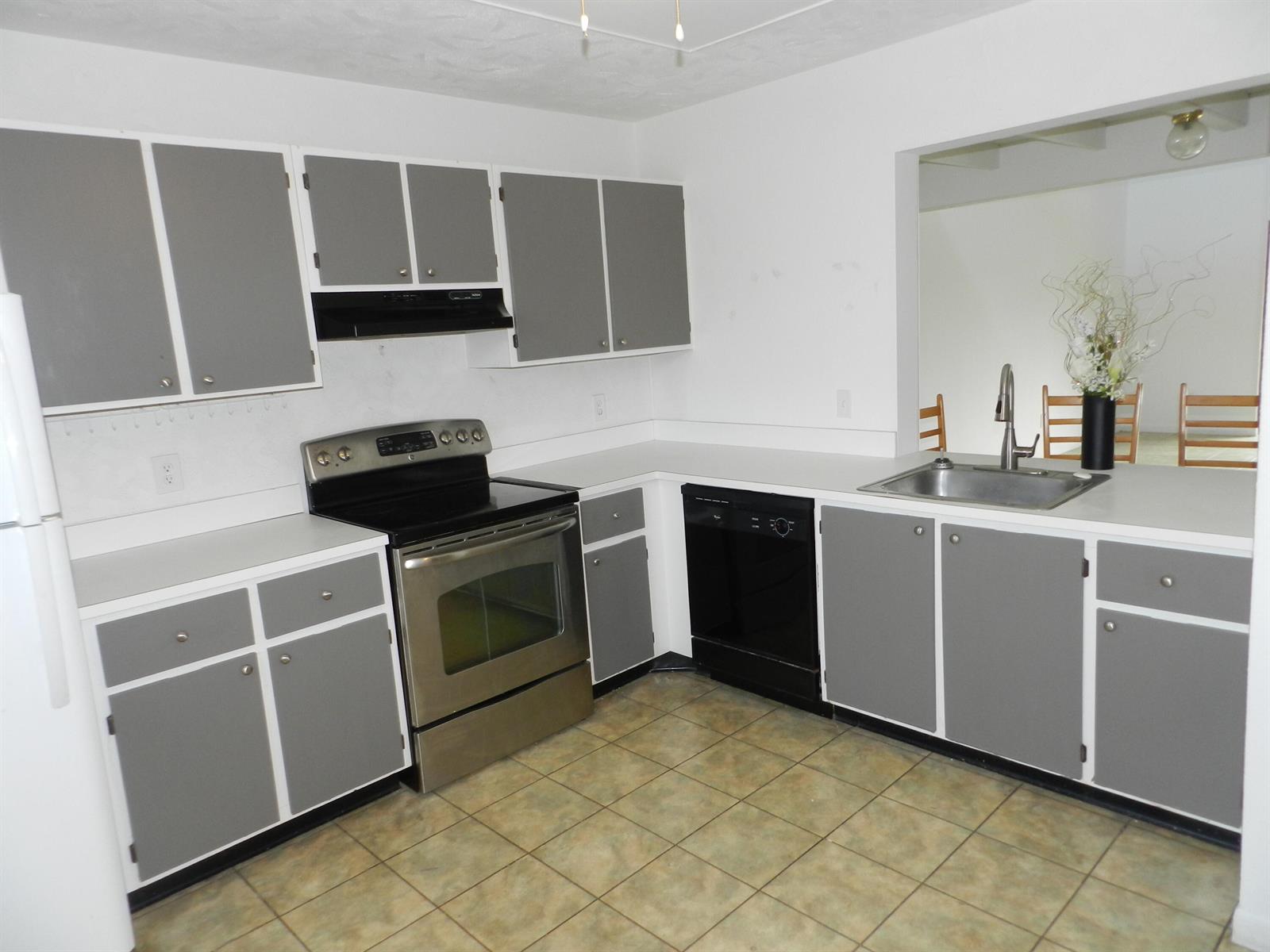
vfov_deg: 58.9
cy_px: 476
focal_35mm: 23
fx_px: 844
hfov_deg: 73.9
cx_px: 635
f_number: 3.4
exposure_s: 1/30
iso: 200
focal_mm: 4
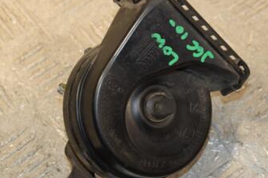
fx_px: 1049
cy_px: 106
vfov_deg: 9.7
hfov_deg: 14.6
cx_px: 150
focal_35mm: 141
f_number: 5.6
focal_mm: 52
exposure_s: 1/200
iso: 800
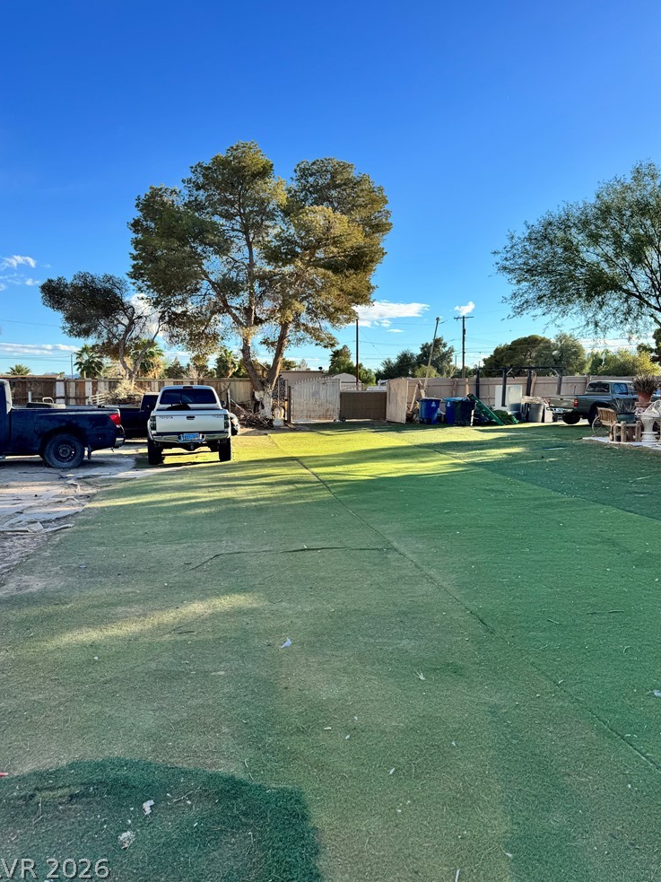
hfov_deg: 54.9
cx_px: 325
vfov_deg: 69.4
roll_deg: +0.2
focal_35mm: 25
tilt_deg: -4.0
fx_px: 637
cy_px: 430
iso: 80
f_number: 1.78
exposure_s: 1/2252
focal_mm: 6.76
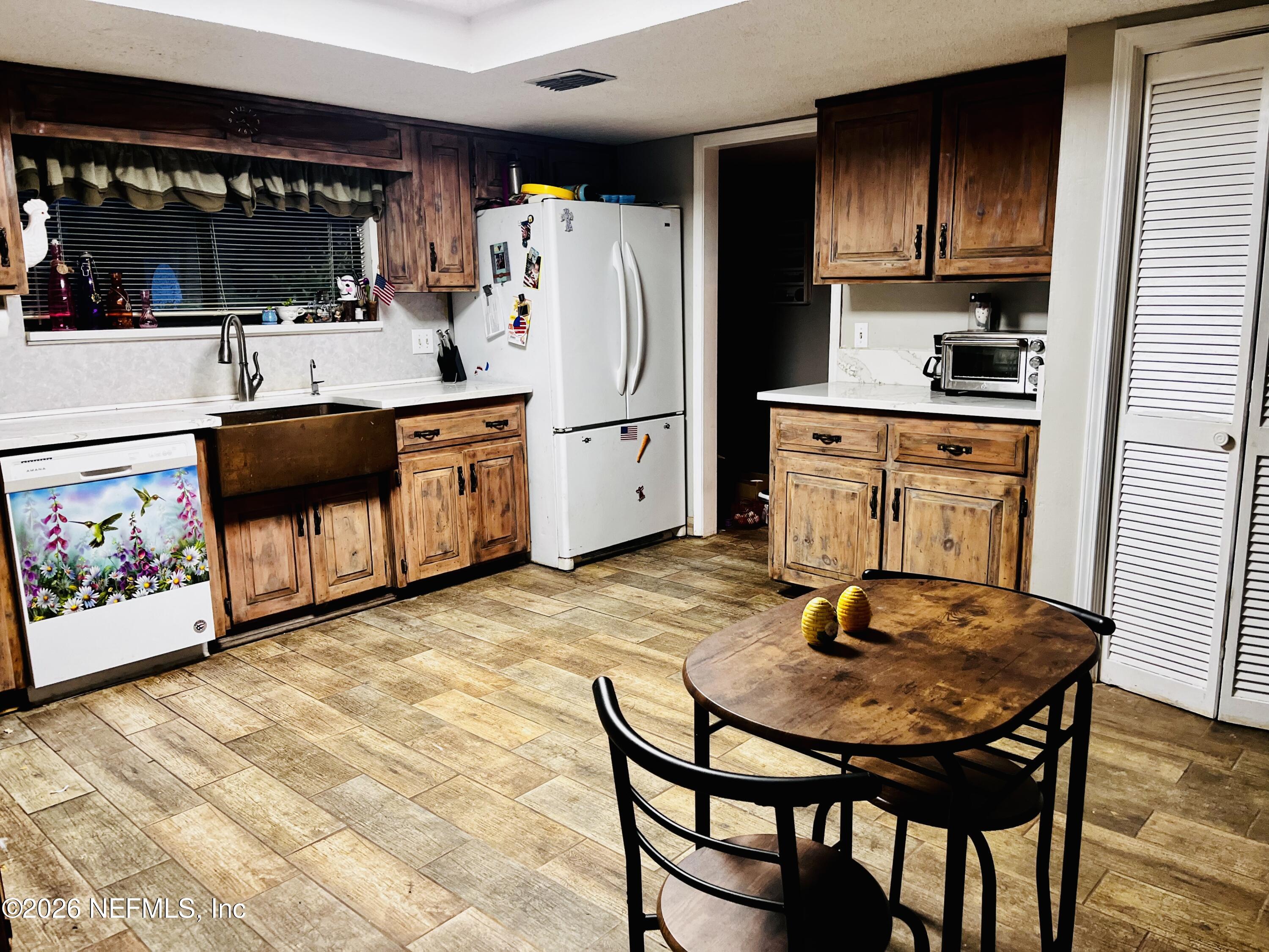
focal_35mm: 26
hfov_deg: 67.3
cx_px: 634
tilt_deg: -9.6
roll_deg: +1.6
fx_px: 953
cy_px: 476
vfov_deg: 53.1
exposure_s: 1/60
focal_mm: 5.1
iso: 200
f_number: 1.6
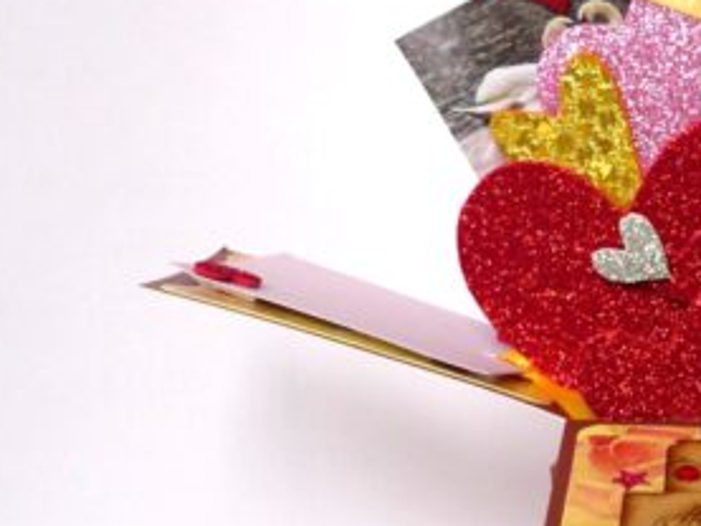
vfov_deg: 13.9
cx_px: 741
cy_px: 372
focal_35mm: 106
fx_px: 2148
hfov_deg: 18.0
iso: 100
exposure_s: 1/125
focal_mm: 8.7
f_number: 4
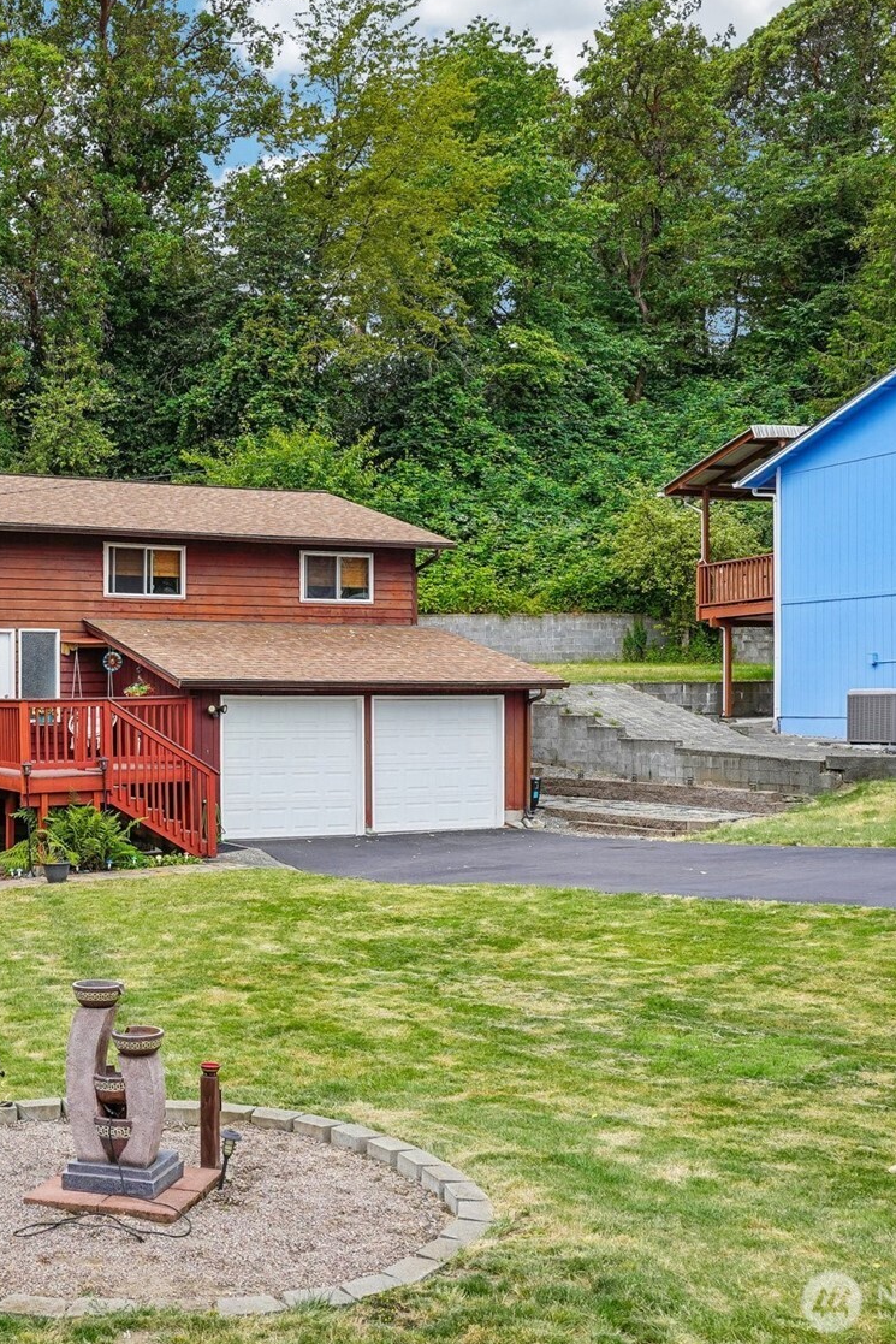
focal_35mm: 41
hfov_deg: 31.0
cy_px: 667
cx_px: 74
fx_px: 1530
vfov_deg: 47.4
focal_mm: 27
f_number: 8
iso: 200
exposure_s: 1/125
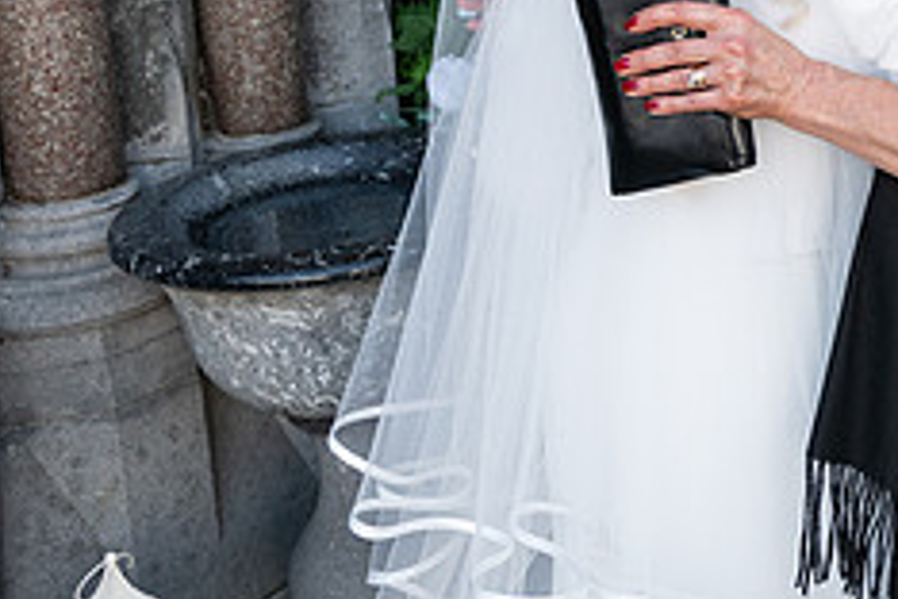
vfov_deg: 19.5
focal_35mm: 67
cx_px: 1005
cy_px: -52
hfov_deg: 27.4
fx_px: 1671
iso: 500
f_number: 3.5
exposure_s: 1/1000
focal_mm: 27
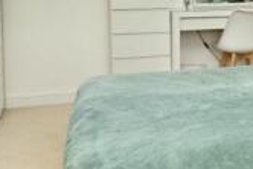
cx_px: 249
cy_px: -8
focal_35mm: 63
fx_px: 443
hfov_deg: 29.8
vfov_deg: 20.8
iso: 400
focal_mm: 16
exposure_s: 1/160
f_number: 4
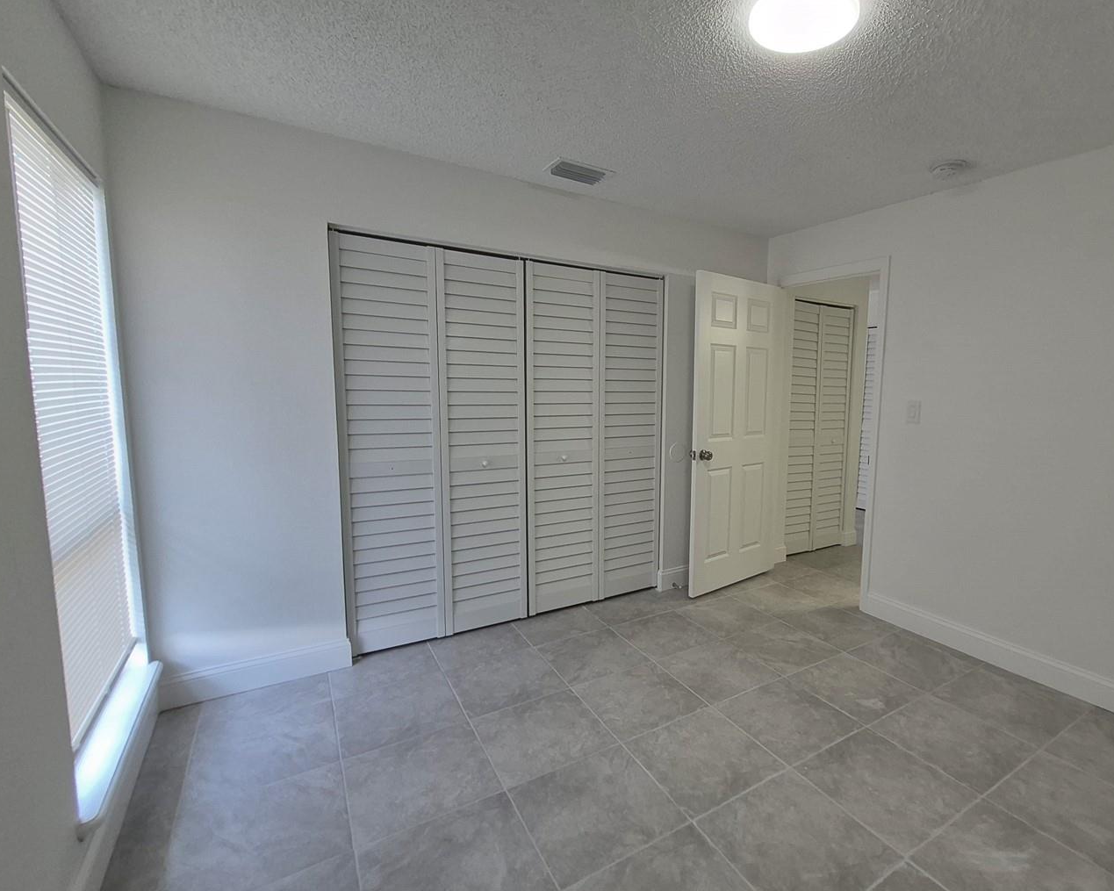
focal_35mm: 16
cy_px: 442
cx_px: 662
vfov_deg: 80.4
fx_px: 527
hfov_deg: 92.0
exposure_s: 1/60
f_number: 2.2
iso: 100
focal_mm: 1.74
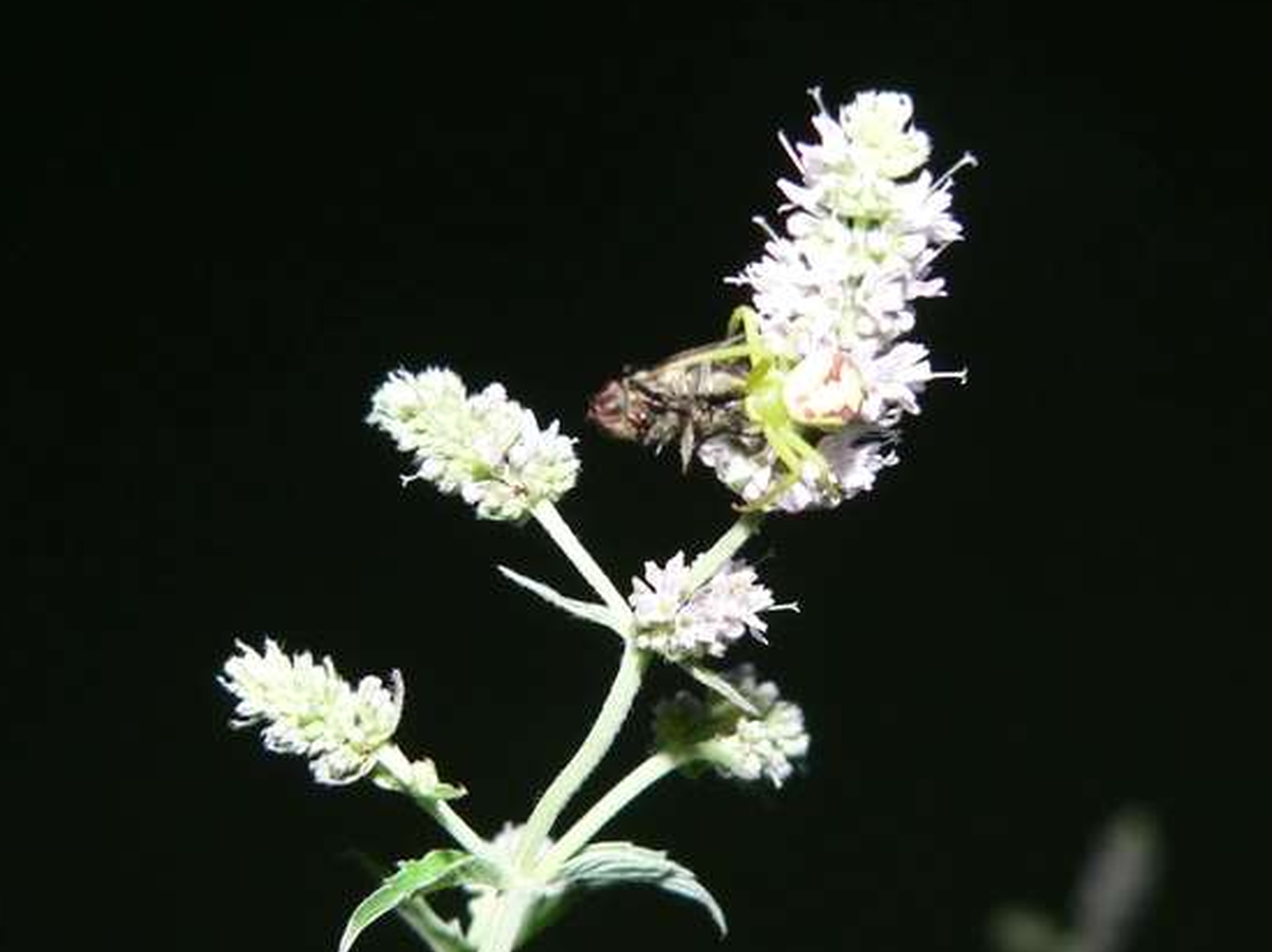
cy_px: 520
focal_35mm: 85
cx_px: 657
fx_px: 3122
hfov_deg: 23.0
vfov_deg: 17.3
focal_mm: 12.1
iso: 100
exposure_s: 1/60
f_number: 4
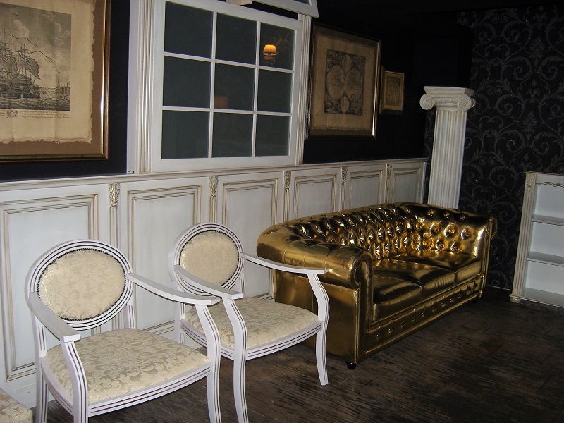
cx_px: 282
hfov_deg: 54.0
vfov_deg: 41.8
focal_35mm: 34
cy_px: 212
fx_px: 554
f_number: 2.8
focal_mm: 7.3
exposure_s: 1/40
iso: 100
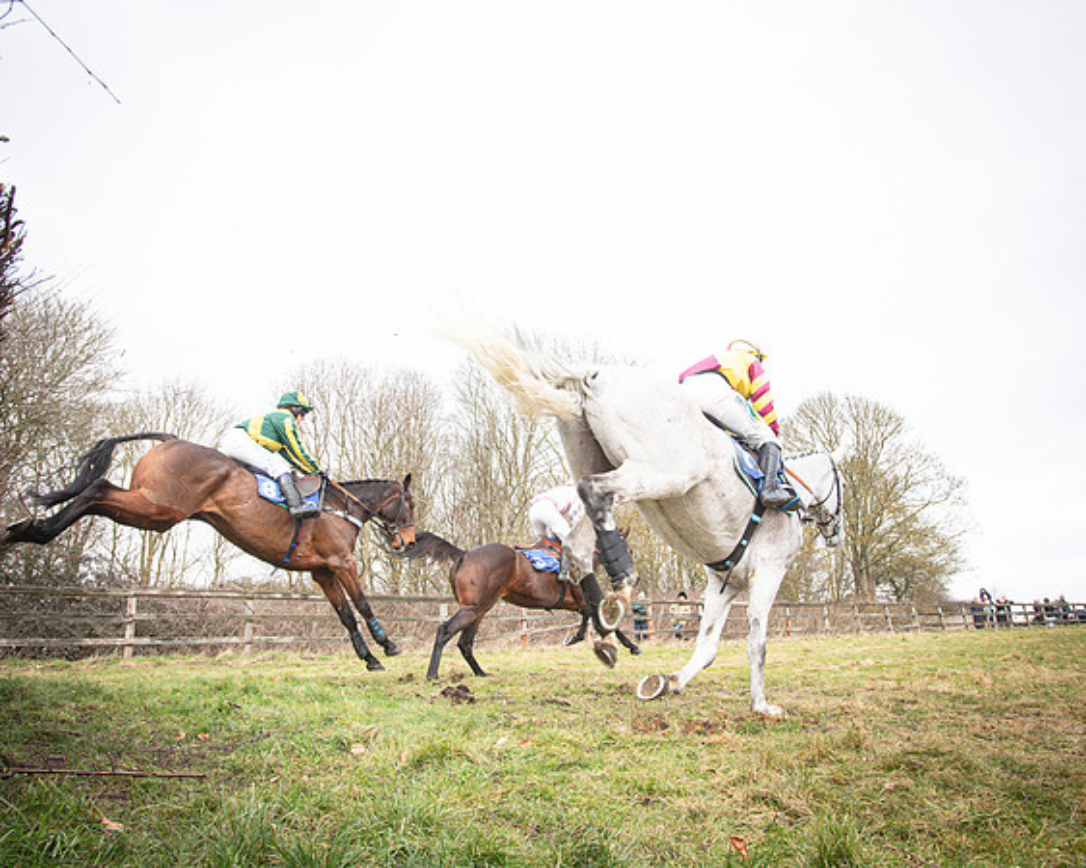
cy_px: 434
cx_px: 543
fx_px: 724
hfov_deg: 73.7
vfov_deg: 61.9
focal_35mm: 23
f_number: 6.3
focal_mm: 20
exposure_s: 1/1600
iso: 2000
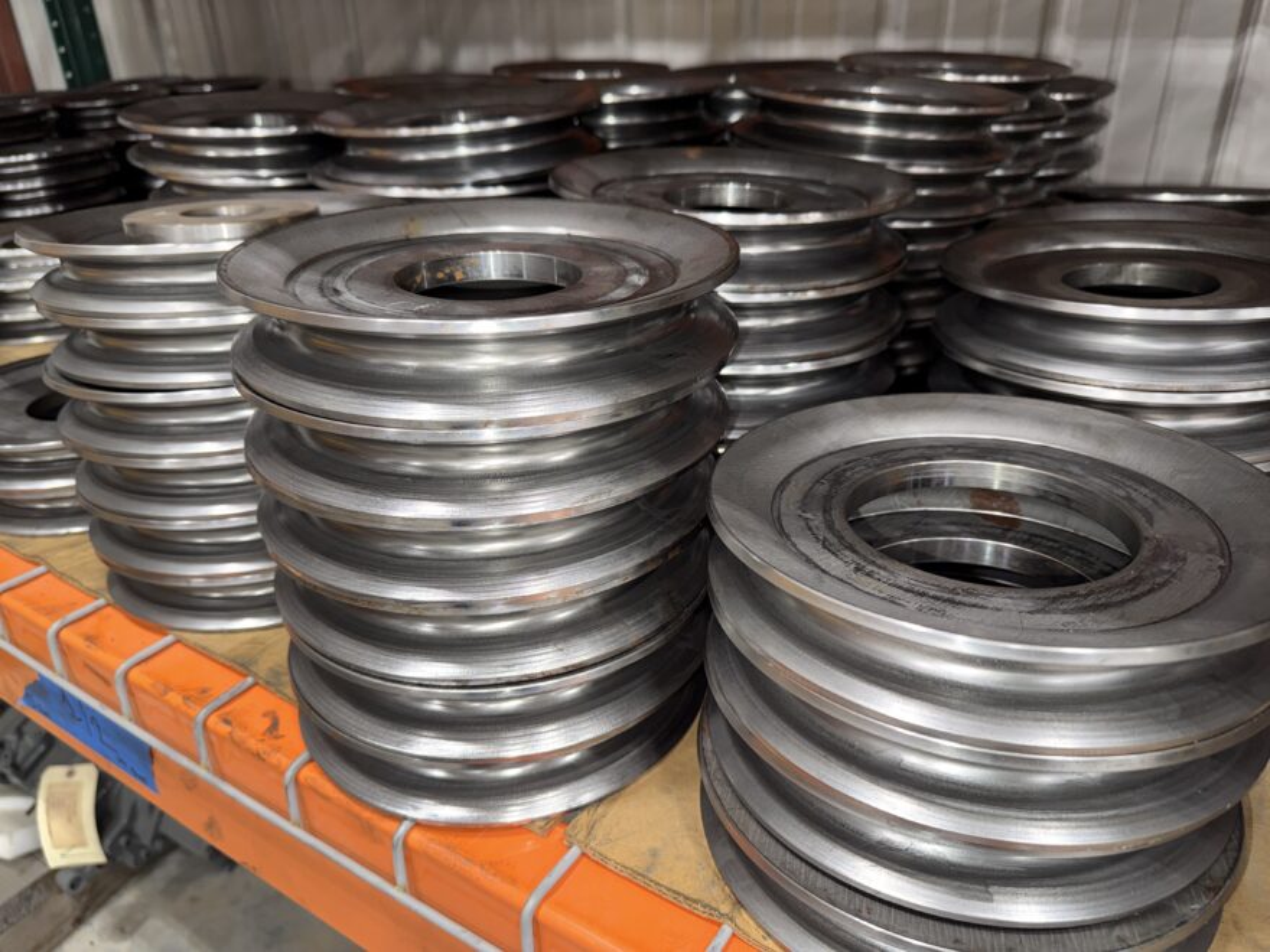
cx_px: 635
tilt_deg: -26.9
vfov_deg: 56.8
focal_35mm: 24
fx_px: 881
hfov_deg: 71.6
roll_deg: +2.5
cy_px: 476
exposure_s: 1/27
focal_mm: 6.76
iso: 64
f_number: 1.78
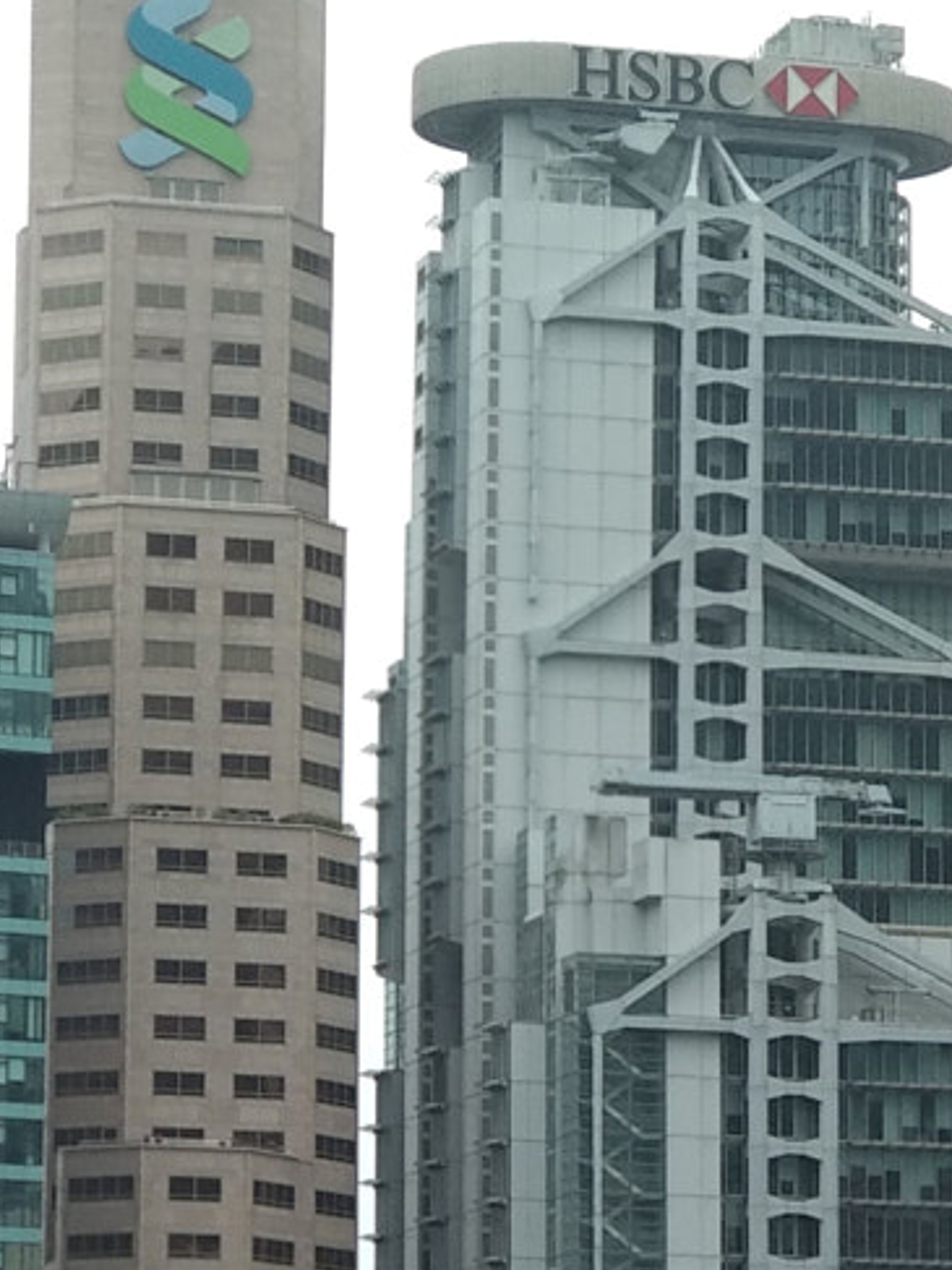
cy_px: 761
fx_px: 6273
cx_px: 921
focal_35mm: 171
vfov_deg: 11.6
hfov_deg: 8.6
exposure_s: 1/382
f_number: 2.6
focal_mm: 5.99
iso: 100
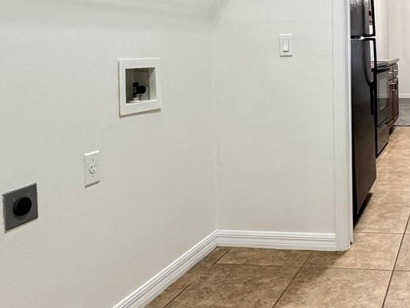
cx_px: 405
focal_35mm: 41
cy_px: 54
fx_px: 486
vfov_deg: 33.9
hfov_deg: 40.4
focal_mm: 2.22
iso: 250
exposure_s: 1/60
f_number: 2.2
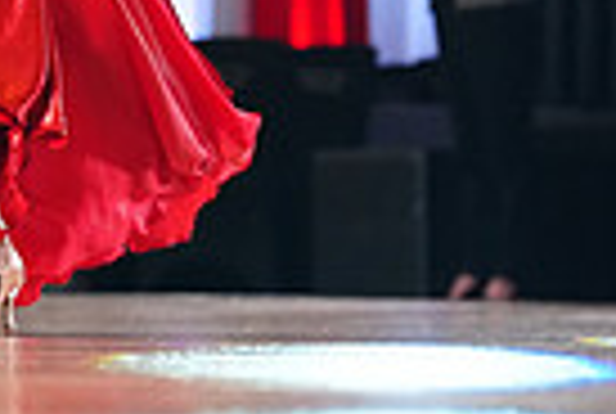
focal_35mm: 401
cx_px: -94
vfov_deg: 3.4
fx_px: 6876
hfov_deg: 5.1
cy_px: -416
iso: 3200
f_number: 3.2
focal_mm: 95
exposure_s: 1/640
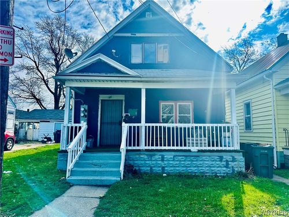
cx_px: 144
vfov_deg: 56.8
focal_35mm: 24
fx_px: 200
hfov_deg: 71.6
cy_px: 108
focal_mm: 6.86
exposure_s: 1/4545
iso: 80
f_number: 1.78
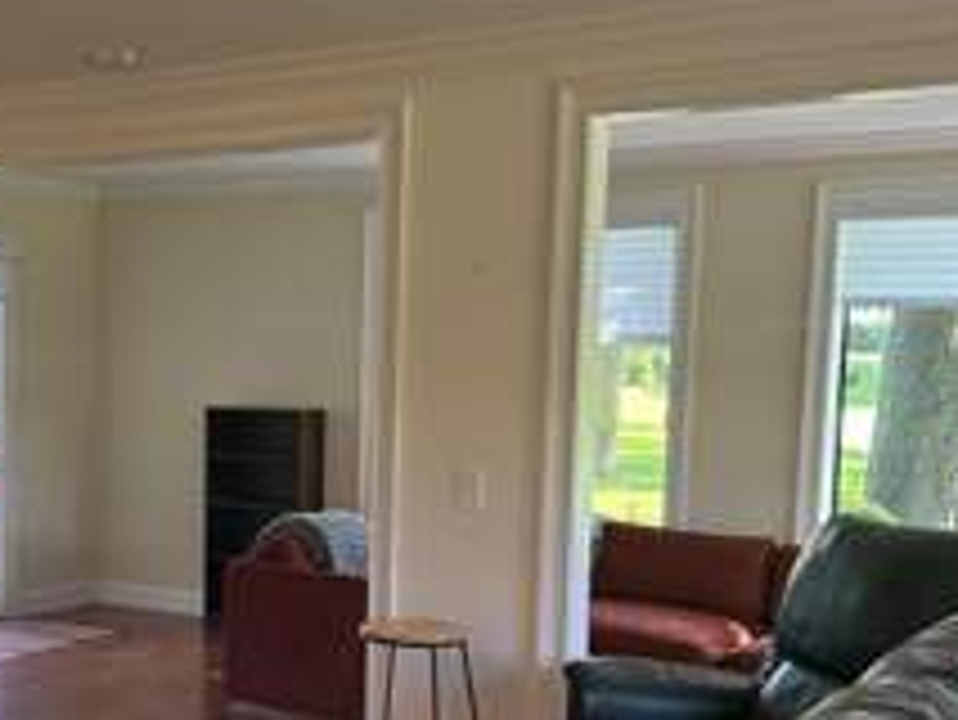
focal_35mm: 54
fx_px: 1495
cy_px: 526
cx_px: 220
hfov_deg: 34.6
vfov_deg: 26.8
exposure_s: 1/60
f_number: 1.78
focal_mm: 6.86
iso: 160
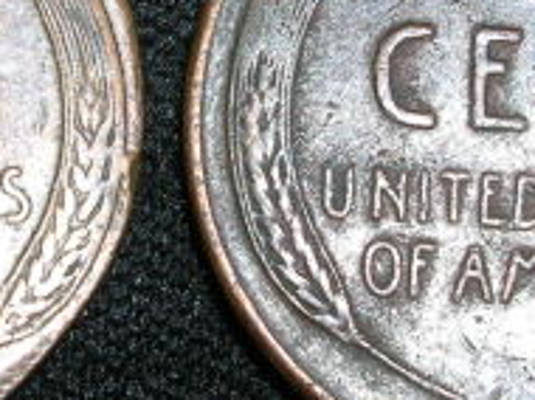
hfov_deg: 12.5
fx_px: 2439
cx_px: 166
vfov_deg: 9.4
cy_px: 103
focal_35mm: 158
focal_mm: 8.4
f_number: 5.6
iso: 50
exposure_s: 1/60.1
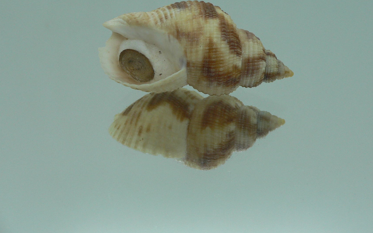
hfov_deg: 45.3
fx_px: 447
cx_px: 192
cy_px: 73
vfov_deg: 29.0
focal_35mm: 44
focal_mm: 4.6
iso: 80
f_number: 2.8
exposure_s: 1/60
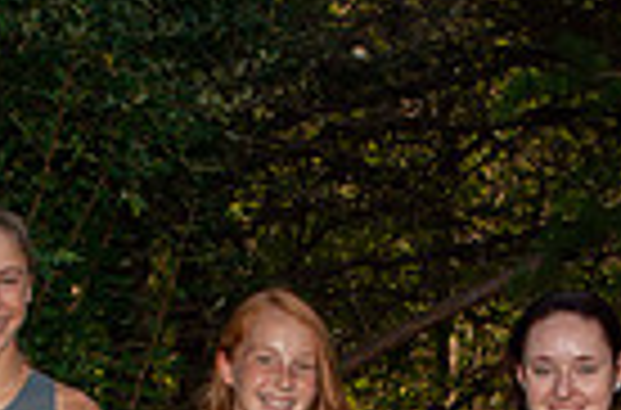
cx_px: 482
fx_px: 3473
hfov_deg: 10.2
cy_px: 710
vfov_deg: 6.6
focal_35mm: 202
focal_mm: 32
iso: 125
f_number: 8
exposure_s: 1/200
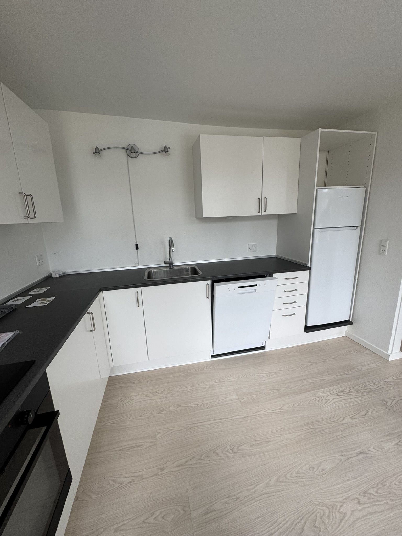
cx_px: 201
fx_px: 217
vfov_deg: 102.1
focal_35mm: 14
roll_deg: +2.1
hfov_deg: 85.7
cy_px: 268
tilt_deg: -13.2
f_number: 2.2
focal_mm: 2.22
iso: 80
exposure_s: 1/99
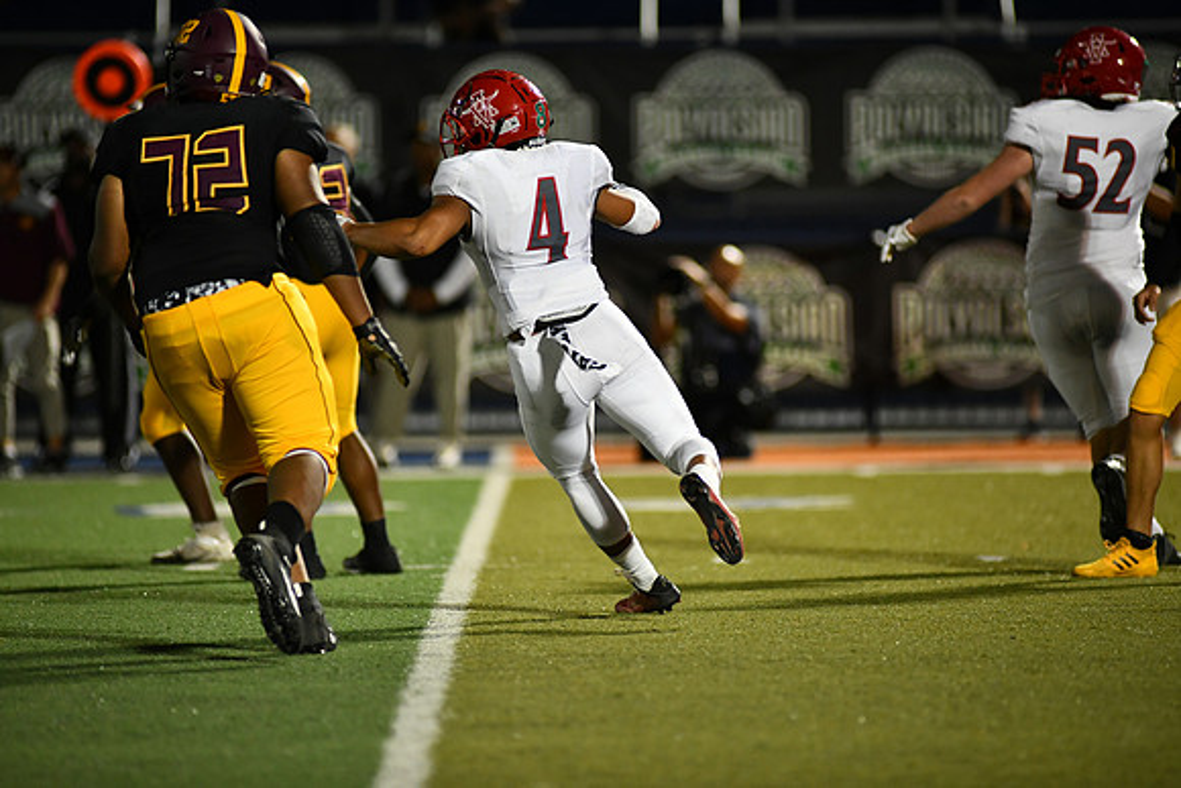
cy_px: 394
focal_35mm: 300
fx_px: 9844
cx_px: 590
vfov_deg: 4.6
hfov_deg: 6.9
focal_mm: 300
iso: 2500
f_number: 2.8
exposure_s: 1/1000
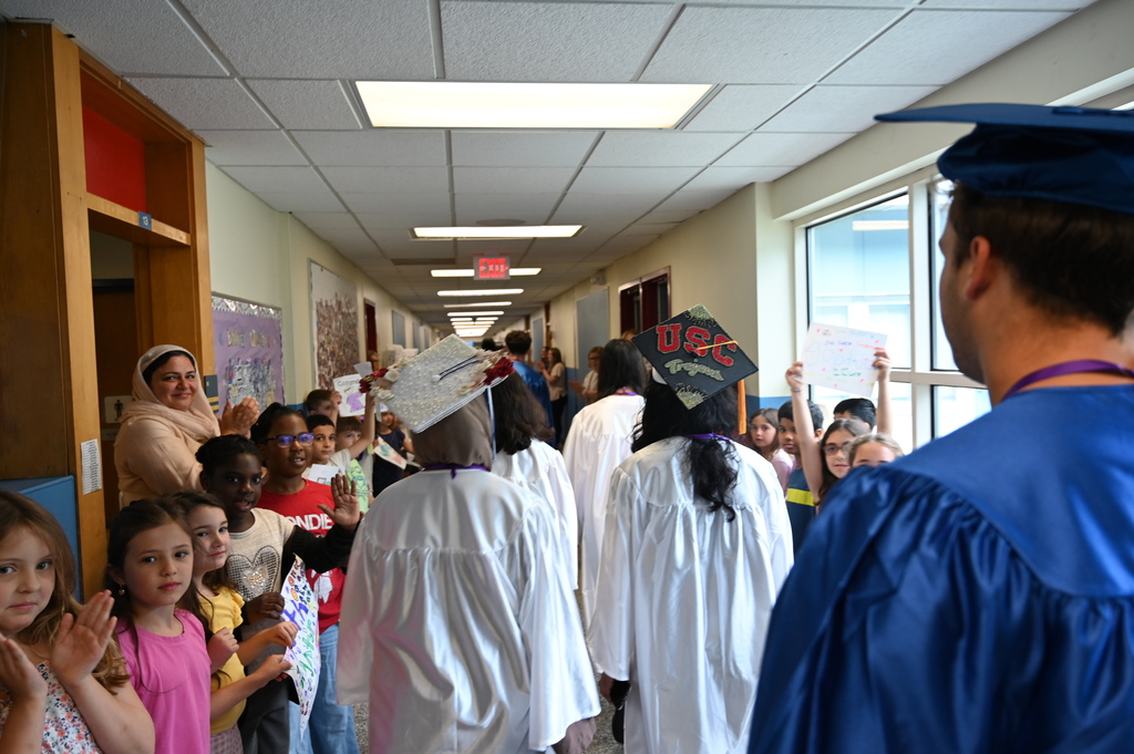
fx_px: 834
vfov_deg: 48.7
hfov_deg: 68.4
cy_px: 377
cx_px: 567
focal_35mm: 26
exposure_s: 1/125
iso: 560
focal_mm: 26.5
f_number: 4
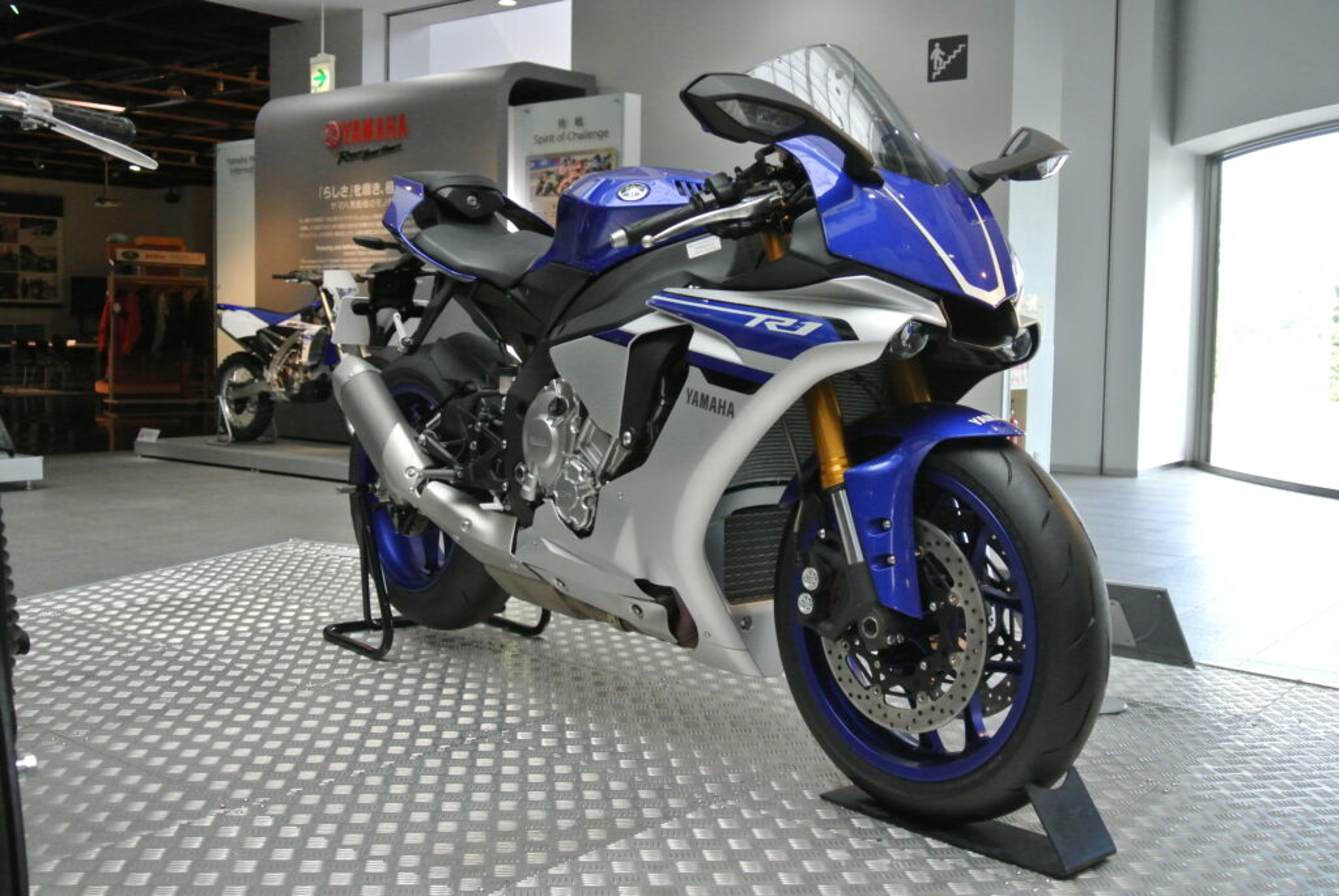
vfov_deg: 36.0
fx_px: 1378
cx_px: 670
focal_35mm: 37
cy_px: 448
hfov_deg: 51.8
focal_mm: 14
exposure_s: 1/250
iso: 1600
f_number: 4
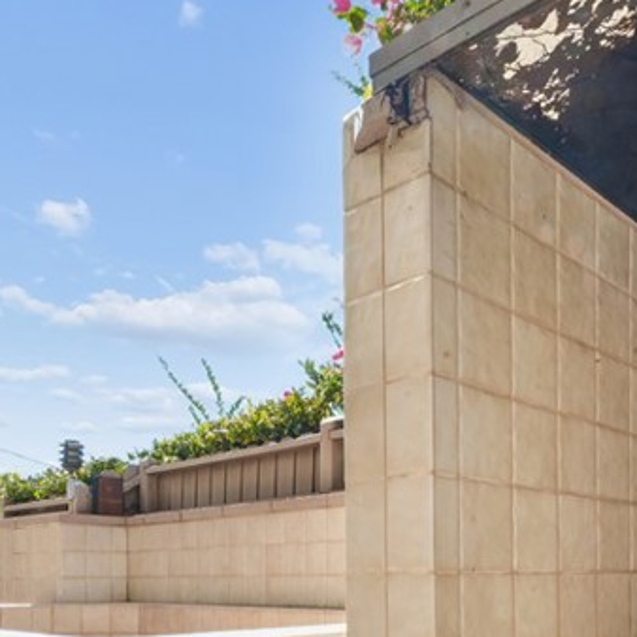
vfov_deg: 42.2
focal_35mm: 36
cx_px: 433
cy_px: 577
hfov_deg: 45.2
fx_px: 749
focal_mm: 14
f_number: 22
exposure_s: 1/3.33
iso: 100
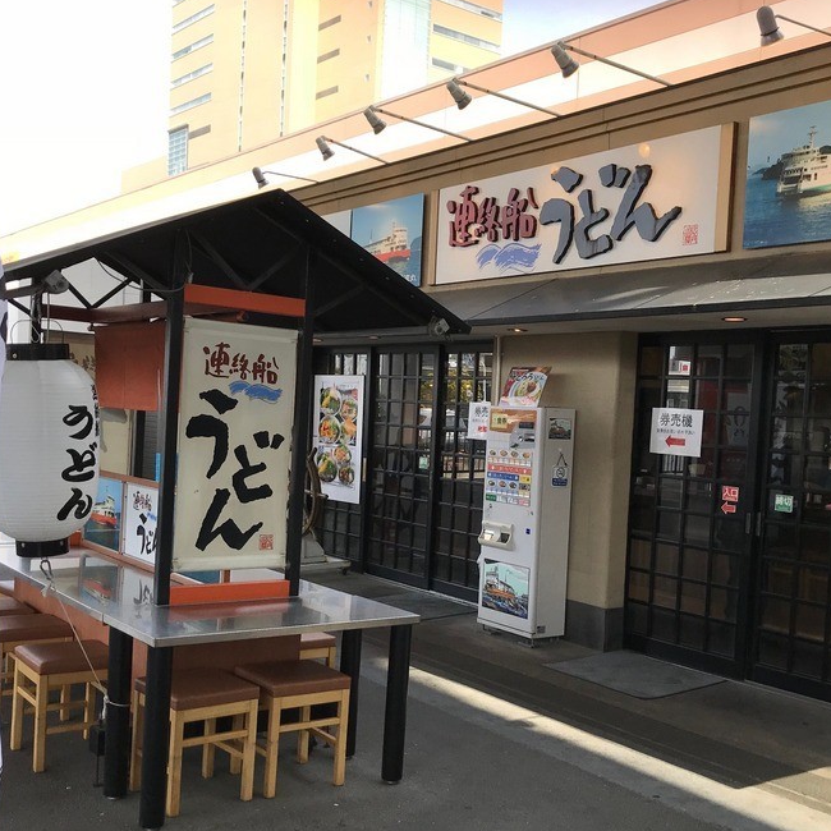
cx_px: 459
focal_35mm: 39
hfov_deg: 42.8
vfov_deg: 42.7
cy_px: 474
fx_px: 1059
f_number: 1.8
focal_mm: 3.99
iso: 20
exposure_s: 1/547
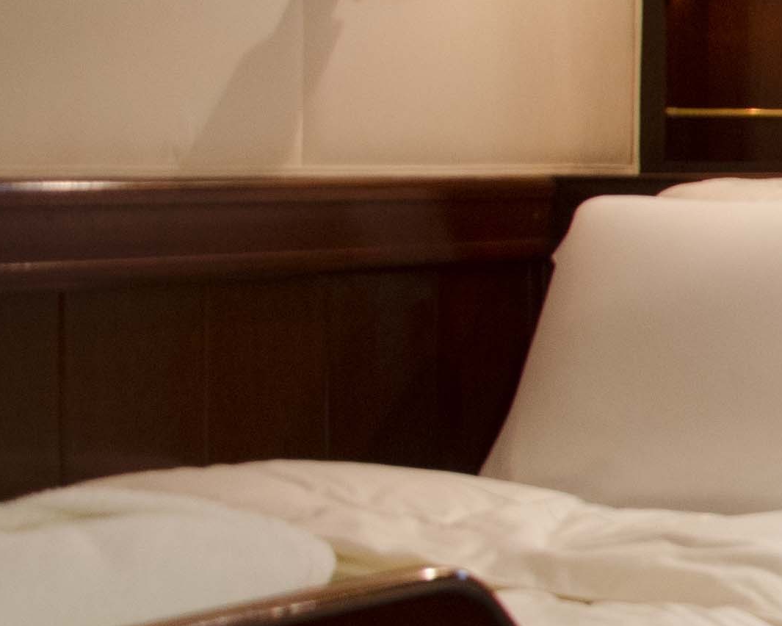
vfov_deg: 13.2
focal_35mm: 117
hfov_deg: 13.3
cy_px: 205
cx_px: 1719
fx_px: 2708
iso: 640
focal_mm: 18
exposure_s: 1/13
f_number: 3.5
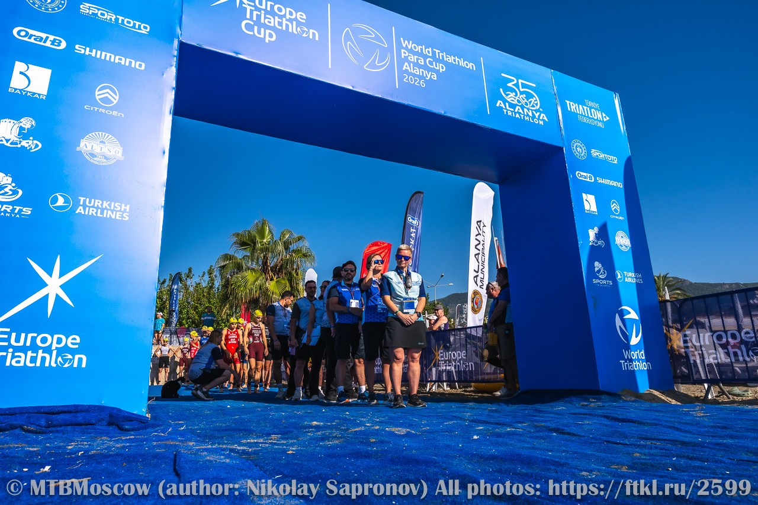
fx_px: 505
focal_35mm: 24
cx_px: 379
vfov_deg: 53.1
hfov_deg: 73.8
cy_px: 252
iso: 200
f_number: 8
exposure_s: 1/1600
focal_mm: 24
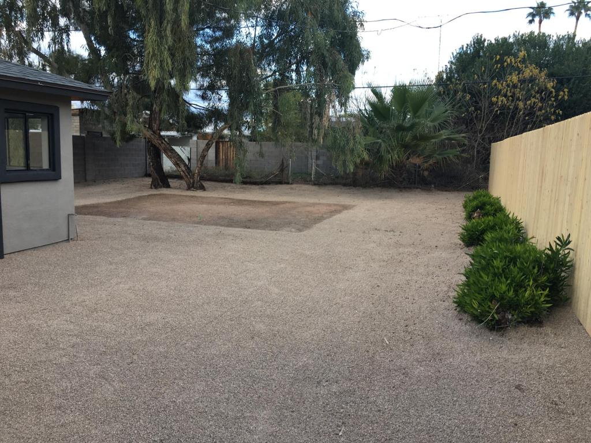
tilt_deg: -6.3
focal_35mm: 29
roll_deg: -0.9
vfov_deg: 48.2
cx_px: 296
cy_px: 222
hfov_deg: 61.7
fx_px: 495
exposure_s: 1/120
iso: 25
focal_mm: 4.15
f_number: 2.2
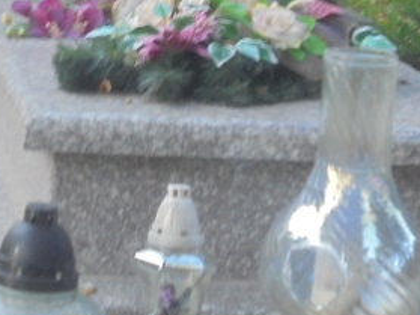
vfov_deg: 10.0
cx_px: 146
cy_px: -12
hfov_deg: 13.4
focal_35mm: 147
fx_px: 1783
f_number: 5.6
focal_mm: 11.5
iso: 400
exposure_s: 1/20
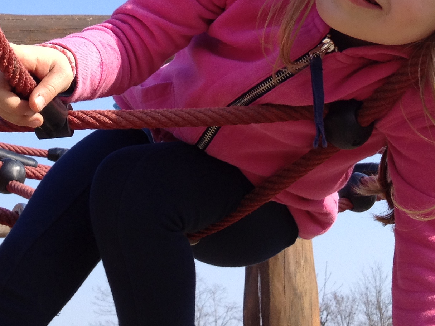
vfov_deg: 15.1
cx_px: 166
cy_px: -89
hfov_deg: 20.8
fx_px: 1181
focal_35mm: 94
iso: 64
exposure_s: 1/920
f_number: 2.4
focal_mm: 4.28
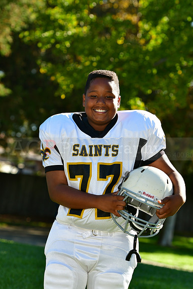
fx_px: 1266
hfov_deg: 8.7
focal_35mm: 158
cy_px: 144
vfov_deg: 13.0
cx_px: 96
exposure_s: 1/1000
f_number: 4.5
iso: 400
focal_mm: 105
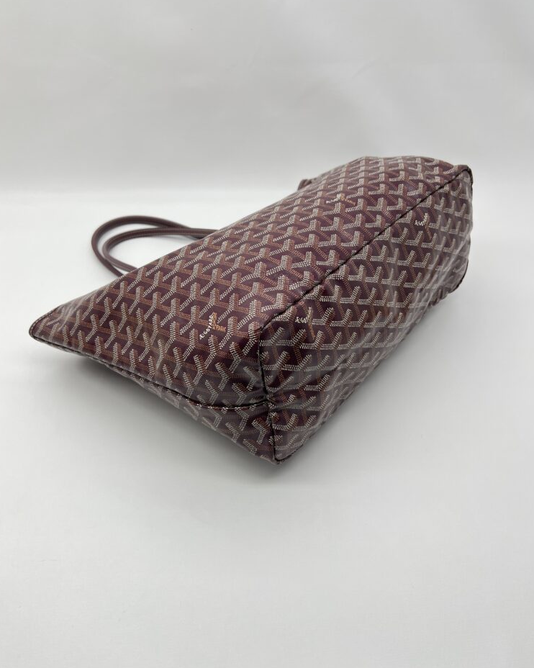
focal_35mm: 28
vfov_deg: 62.2
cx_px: 260
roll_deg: +0.1
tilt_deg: -40.9
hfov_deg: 51.5
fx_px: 553
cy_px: 325
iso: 32
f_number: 1.5
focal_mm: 5.7
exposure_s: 1/109
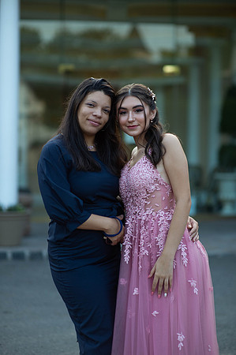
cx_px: 118
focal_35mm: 85
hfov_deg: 16.0
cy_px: 178
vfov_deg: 23.9
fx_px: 838
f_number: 2
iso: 250
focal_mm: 85
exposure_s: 1/1000
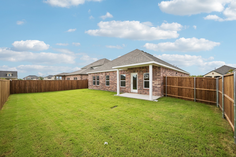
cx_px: 118
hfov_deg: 104.3
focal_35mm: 14
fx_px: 92
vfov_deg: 81.2
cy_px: 78
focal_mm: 14
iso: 250
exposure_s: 1/800
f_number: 9
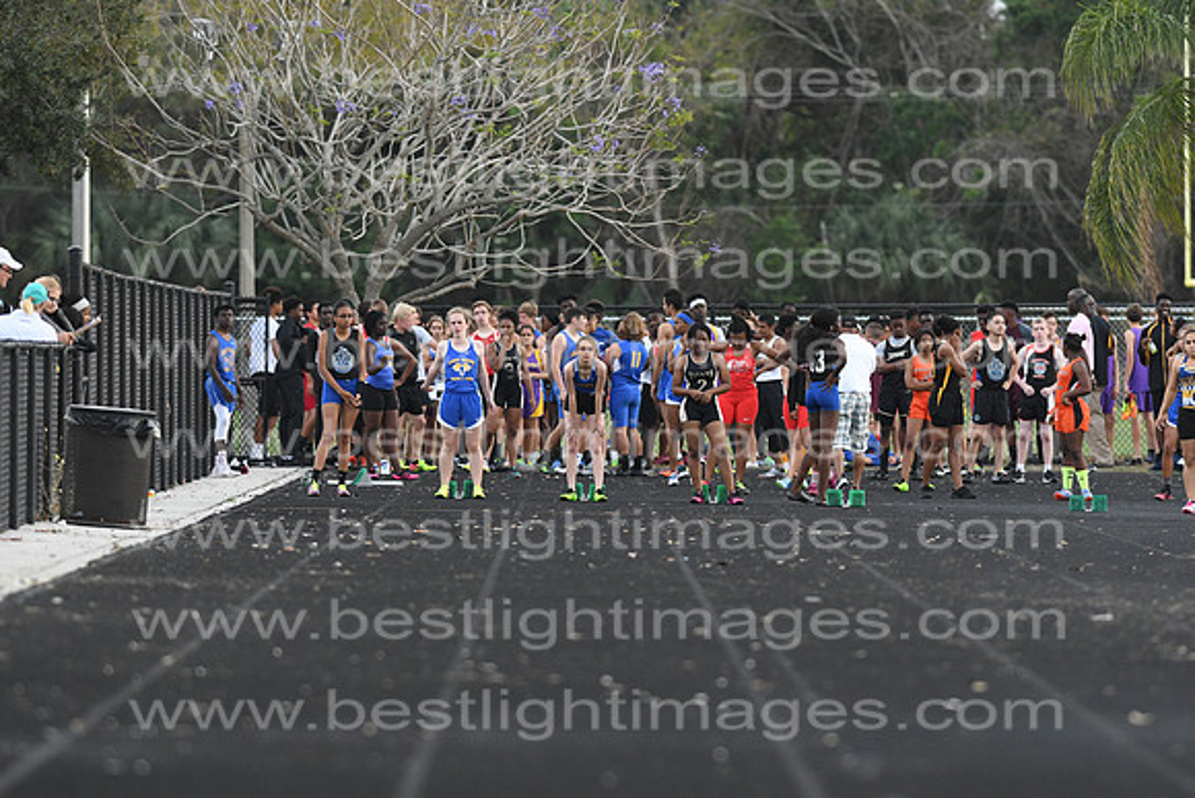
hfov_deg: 4.6
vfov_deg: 3.1
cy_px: 399
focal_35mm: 450
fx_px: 14940
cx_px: 598
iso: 1600
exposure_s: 1/1600
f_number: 4
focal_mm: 300
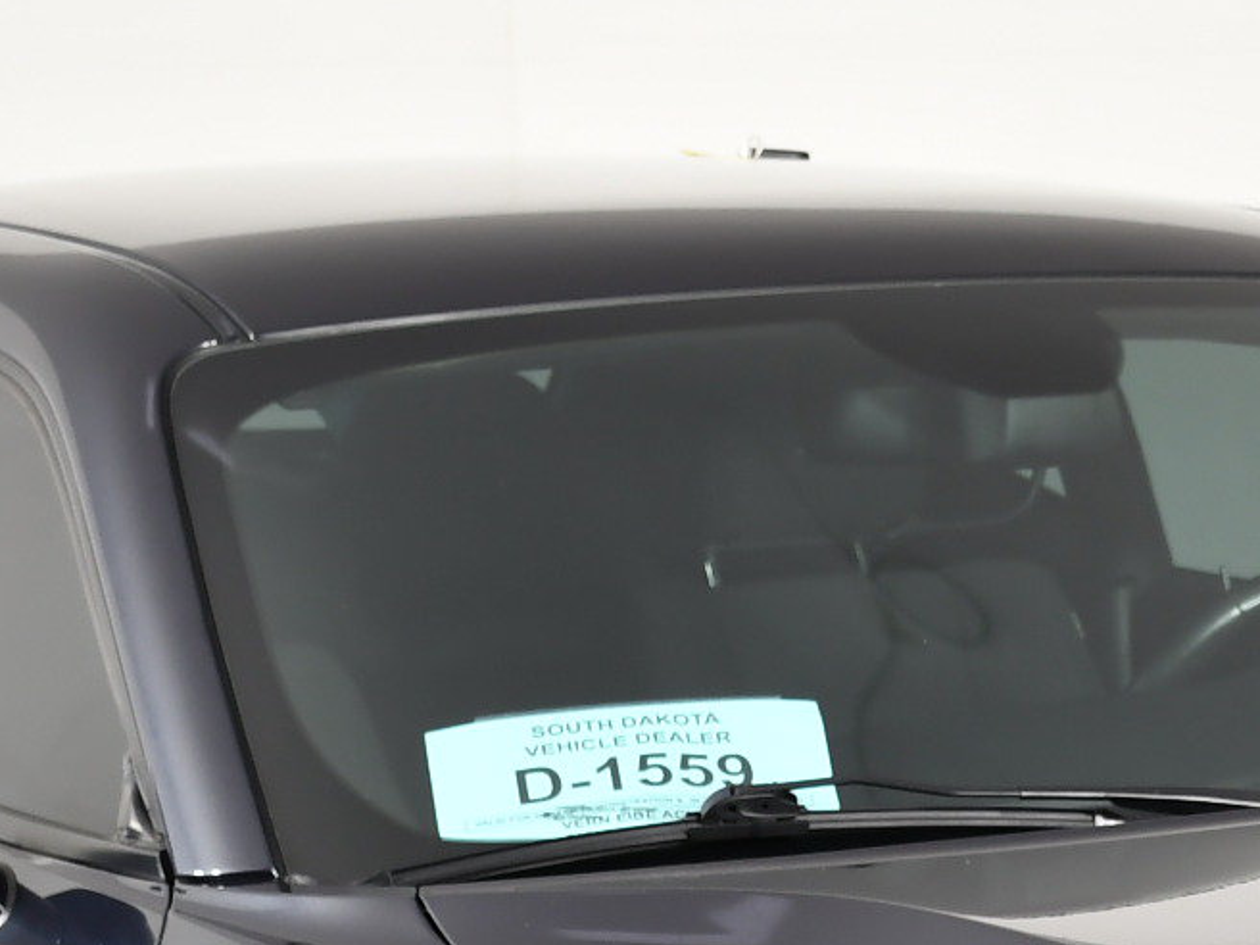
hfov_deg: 13.2
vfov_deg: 9.8
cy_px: 1408
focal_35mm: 147
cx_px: 1275
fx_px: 5351
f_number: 3.8
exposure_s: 1/40
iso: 140
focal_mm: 24
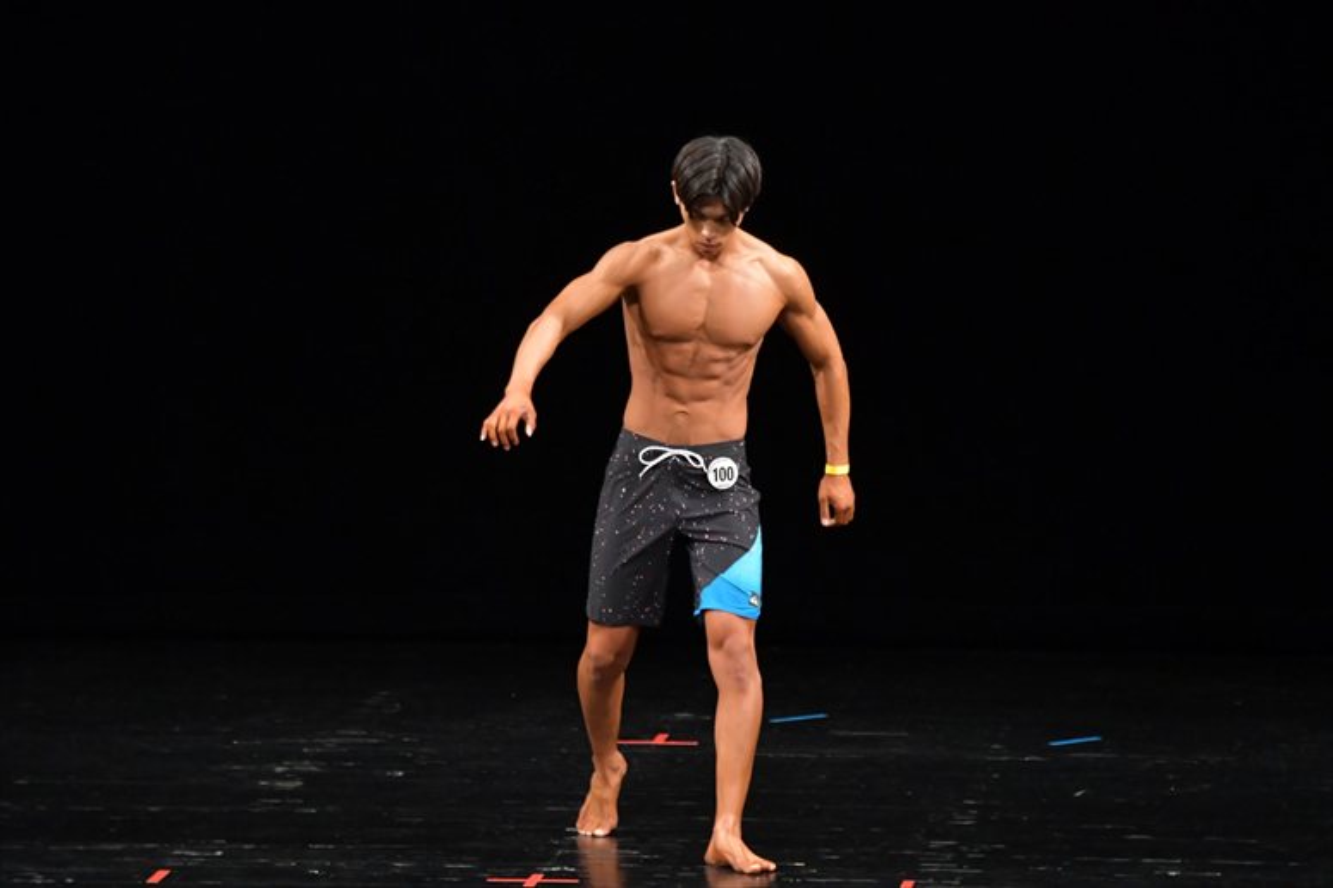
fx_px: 9993
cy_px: 444
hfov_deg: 7.6
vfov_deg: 5.1
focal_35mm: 270
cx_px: 666
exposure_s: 1/400
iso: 3200
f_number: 5.6
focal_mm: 180
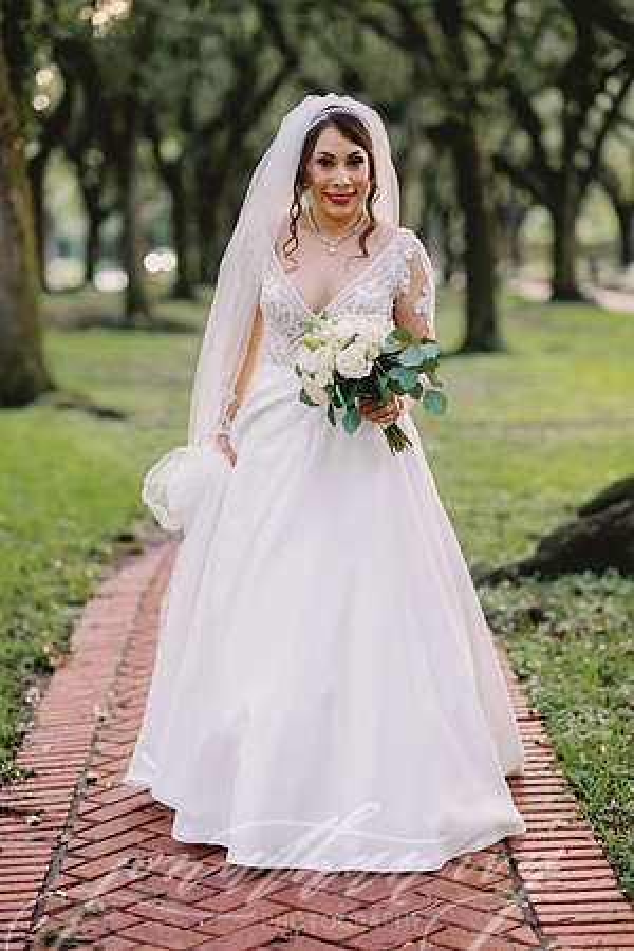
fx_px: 2245
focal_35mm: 85
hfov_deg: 16.1
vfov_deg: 23.9
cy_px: 476
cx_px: 317
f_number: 2
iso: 1250
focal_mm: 85
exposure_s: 1/250
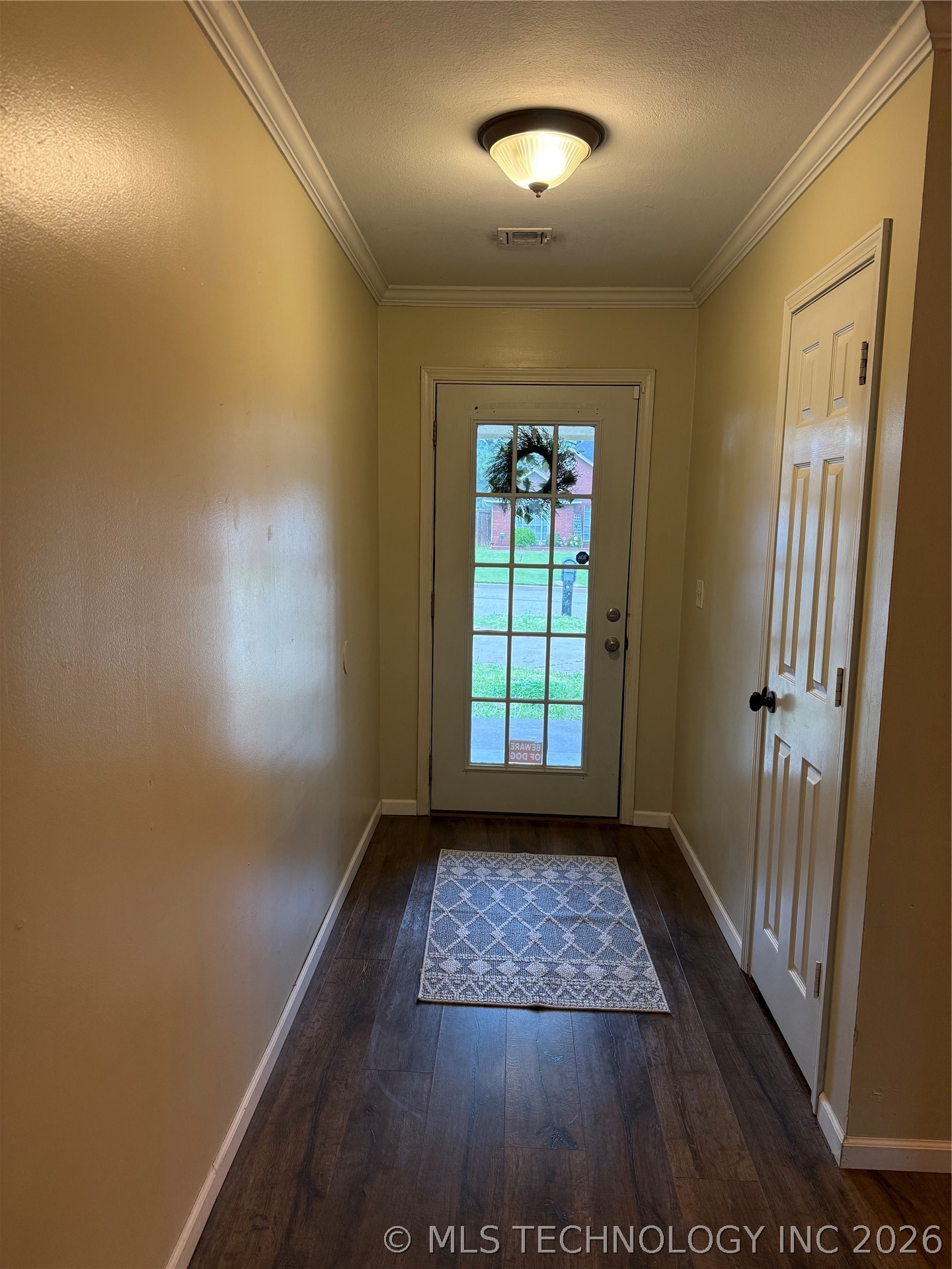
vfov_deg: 71.6
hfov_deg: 56.8
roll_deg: -1.9
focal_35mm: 24
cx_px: 476
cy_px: 634
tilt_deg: -7.6
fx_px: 880
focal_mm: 6.76
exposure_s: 1/120
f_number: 1.78
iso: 250
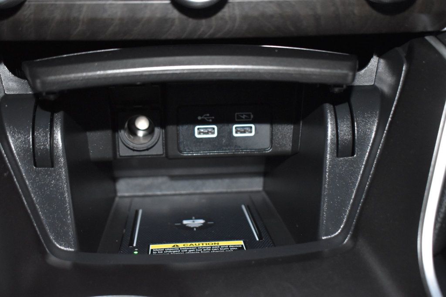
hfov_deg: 46.4
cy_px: 148
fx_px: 520
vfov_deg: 31.9
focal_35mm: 42
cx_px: 223
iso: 3200
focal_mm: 28
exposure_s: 1/60
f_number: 4.2
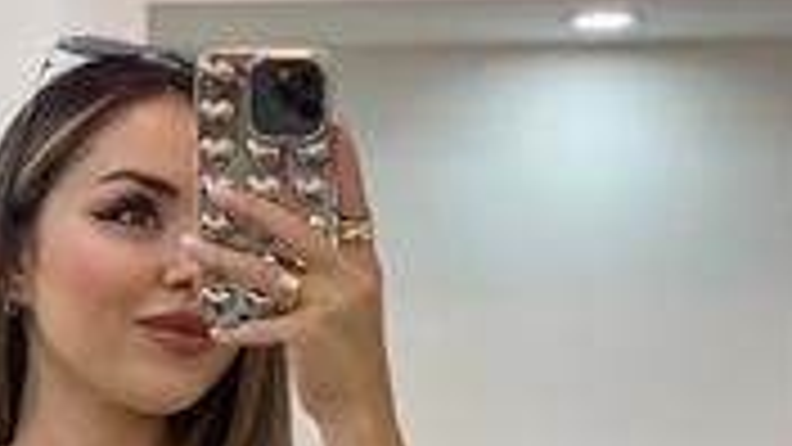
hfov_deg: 16.0
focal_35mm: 133
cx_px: 104
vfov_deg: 8.9
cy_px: 664
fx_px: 2793
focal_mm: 6
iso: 64
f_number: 2
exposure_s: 1/100
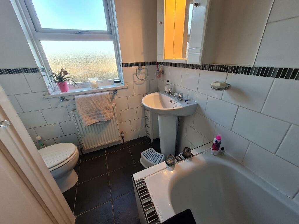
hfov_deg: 106.2
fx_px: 112
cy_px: 112
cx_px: 150
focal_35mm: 13
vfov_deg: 89.9
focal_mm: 1.74
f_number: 2.2
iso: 100
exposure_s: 1/50
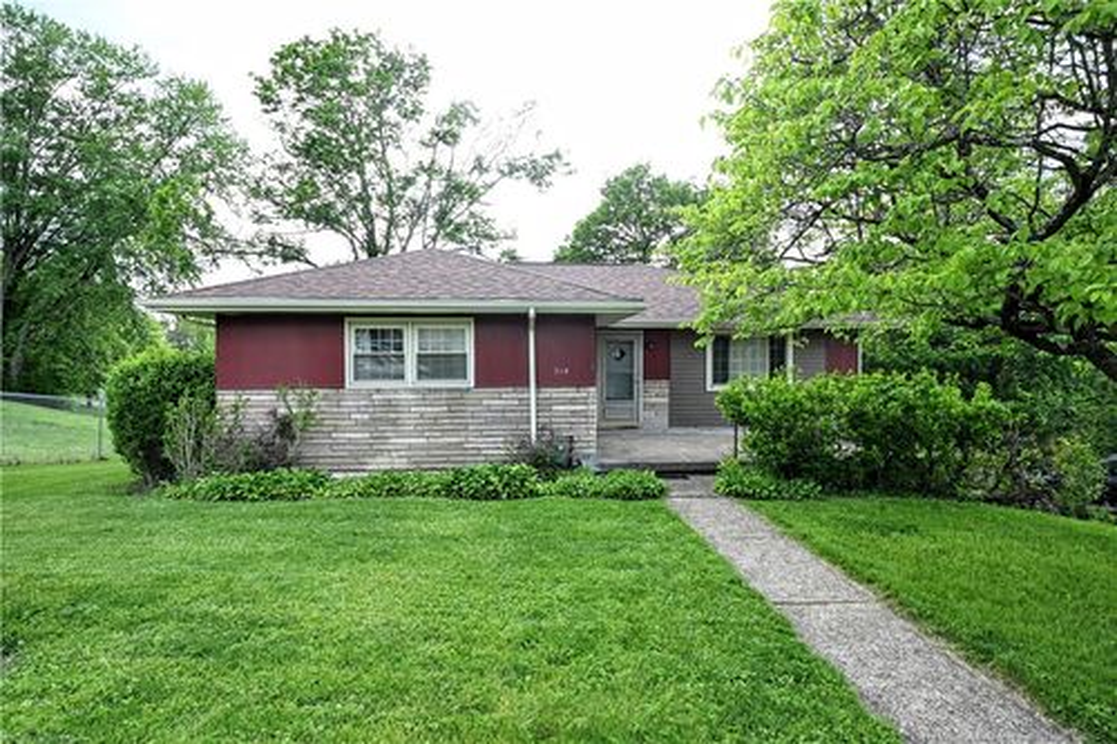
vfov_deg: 63.2
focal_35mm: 20
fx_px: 605
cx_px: 558
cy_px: 372
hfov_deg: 85.4
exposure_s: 1/50
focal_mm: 13
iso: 100
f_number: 6.3
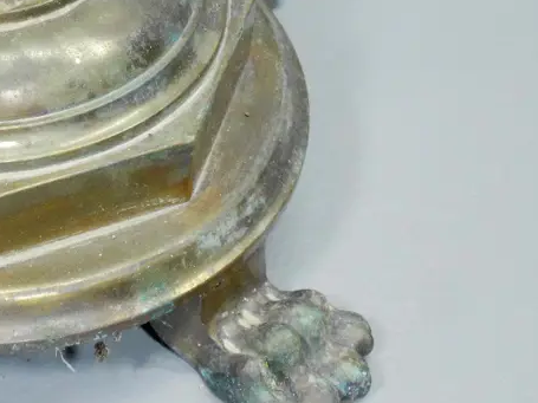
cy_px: 108
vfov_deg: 11.7
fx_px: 1958
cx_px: -34
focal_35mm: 126
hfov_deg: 15.3
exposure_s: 1/80
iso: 3200
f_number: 5.5
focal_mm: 28
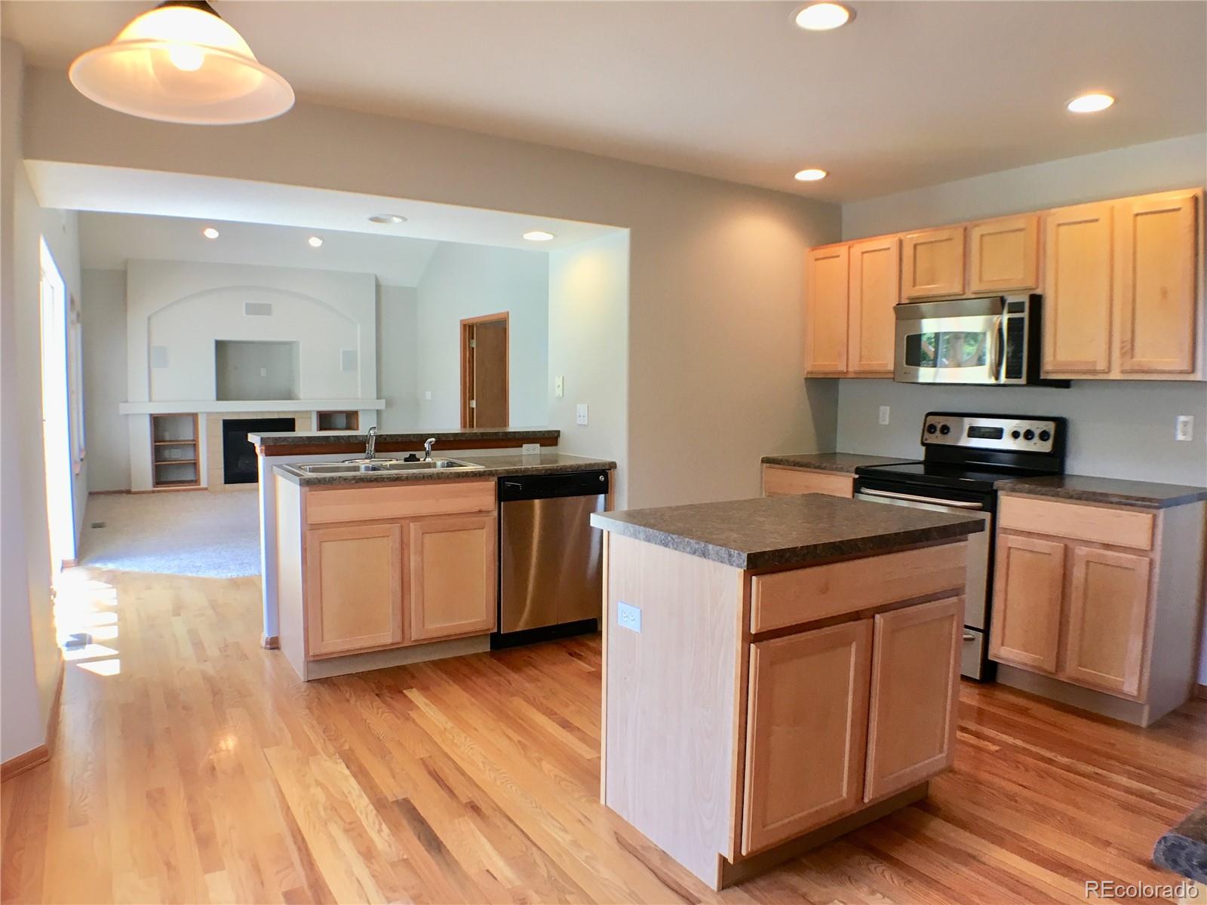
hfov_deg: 61.7
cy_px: 452
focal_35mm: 29
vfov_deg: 48.2
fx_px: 1011
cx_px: 604
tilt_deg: -5.7
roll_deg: +0.0
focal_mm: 4.15
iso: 32
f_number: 2.2
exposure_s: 1/30
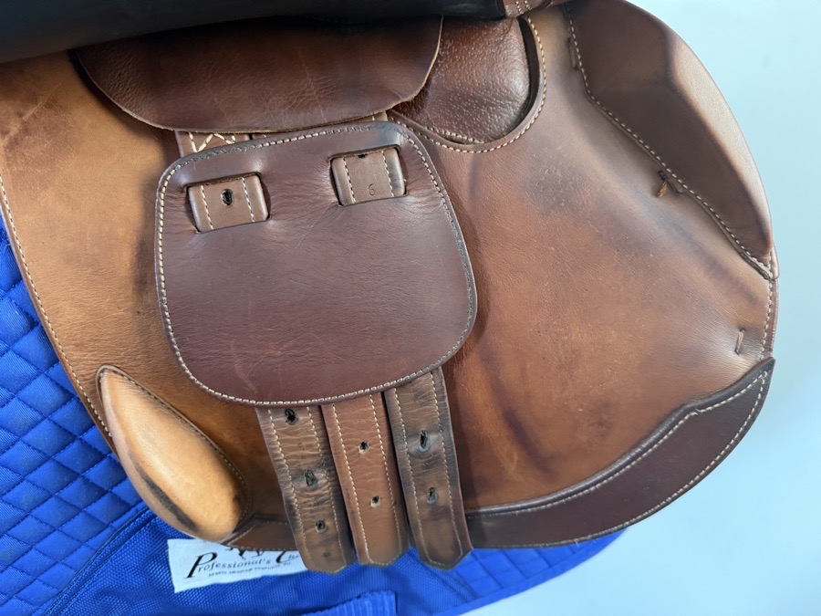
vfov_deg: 56.8
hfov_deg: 71.6
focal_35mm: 24
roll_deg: -5.8
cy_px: 308
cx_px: 410
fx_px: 569
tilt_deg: -23.7
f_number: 1.78
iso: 800
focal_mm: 6.76
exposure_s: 1/48
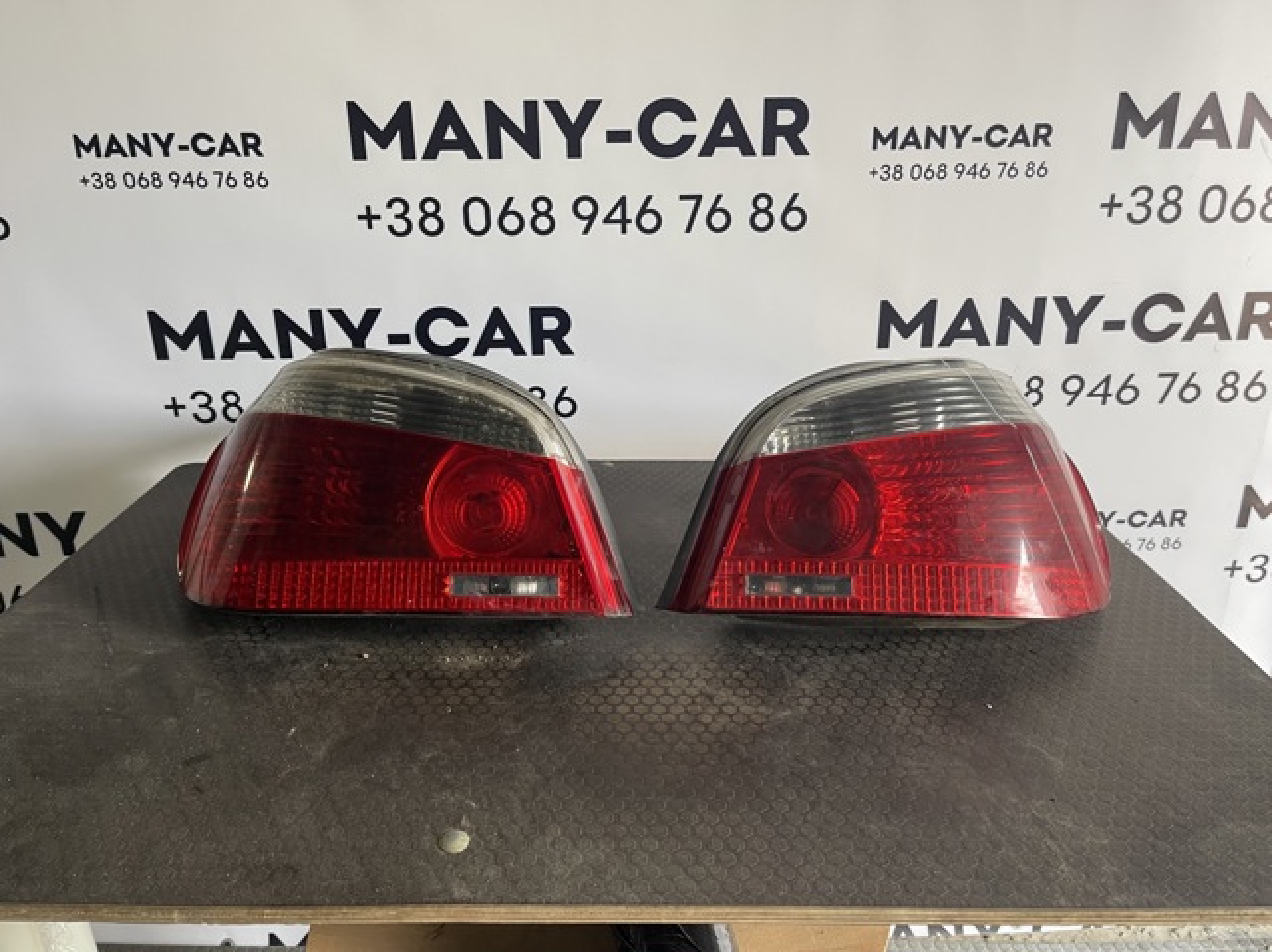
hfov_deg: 69.4
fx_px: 918
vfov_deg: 54.8
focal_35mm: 25
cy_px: 476
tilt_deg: -22.1
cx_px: 636
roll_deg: +0.3
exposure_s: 1/50
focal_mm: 5.1
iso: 100
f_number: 1.6
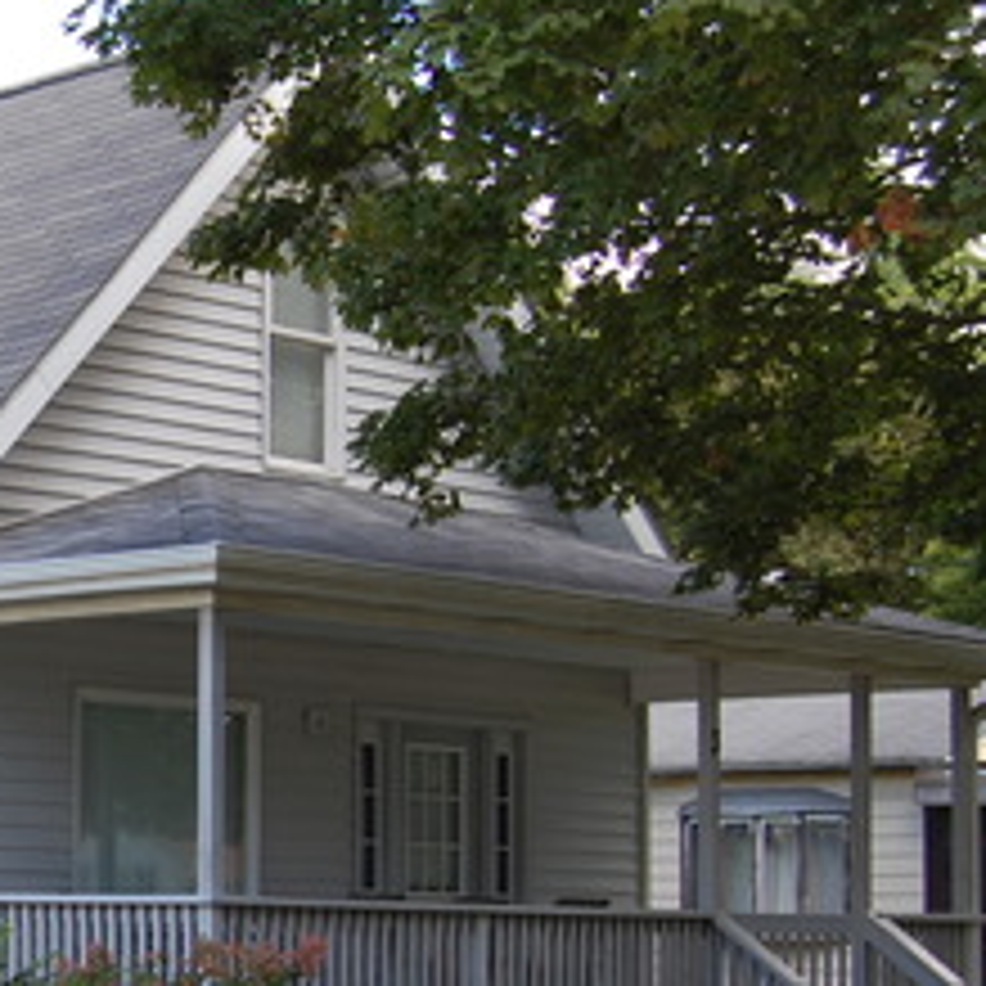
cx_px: -320
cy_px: 720
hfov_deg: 16.8
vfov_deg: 17.8
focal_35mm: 97
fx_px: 3126
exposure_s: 1/125
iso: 200
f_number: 5.6
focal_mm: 26
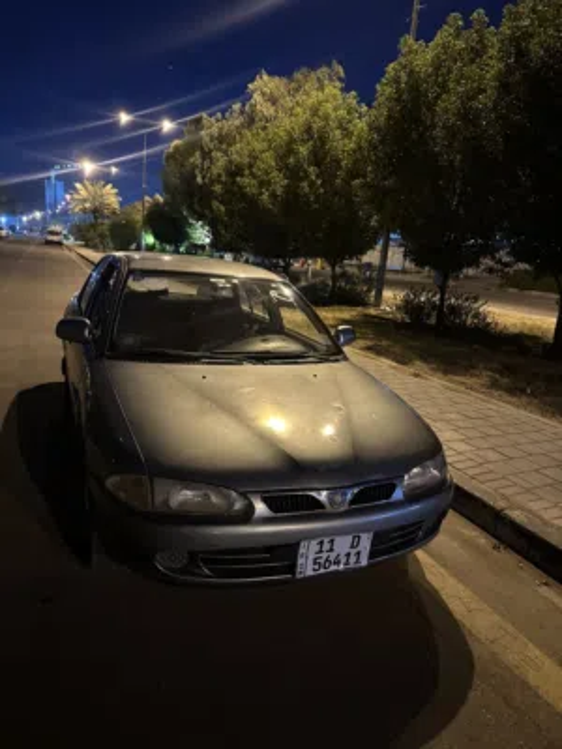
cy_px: 374
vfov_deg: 71.6
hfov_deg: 56.8
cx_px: 281
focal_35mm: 24
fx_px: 520
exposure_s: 1/25
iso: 1600
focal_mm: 6.86
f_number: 1.78
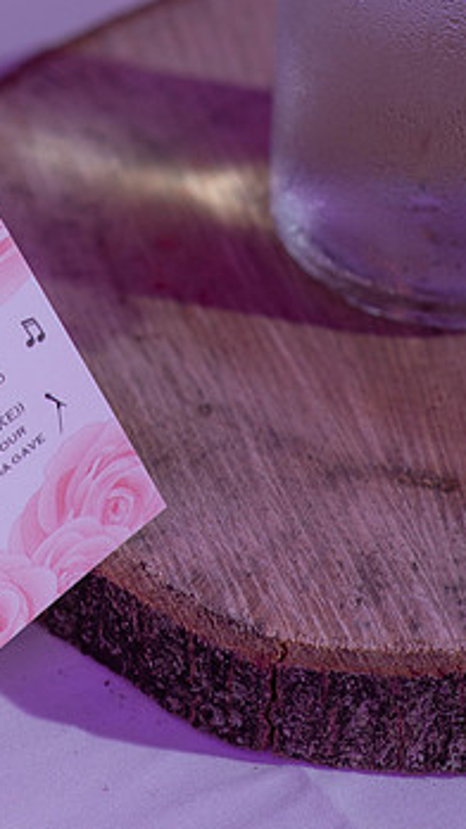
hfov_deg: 8.2
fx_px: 3255
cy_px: 449
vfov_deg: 14.5
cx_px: 69
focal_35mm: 148
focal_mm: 85
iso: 250
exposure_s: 1/50
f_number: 4
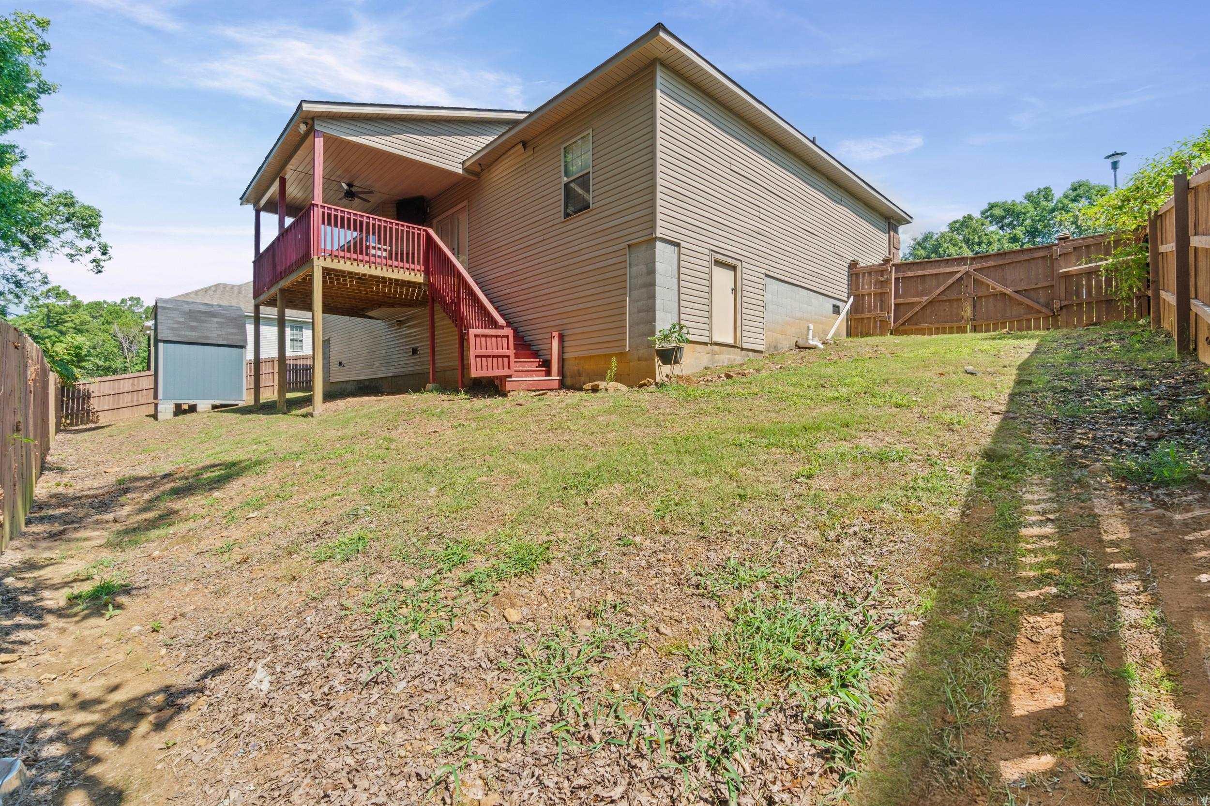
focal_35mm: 15
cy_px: 403
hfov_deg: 100.4
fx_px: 504
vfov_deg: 77.3
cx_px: 605
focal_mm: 10
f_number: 9
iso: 250
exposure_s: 1/100
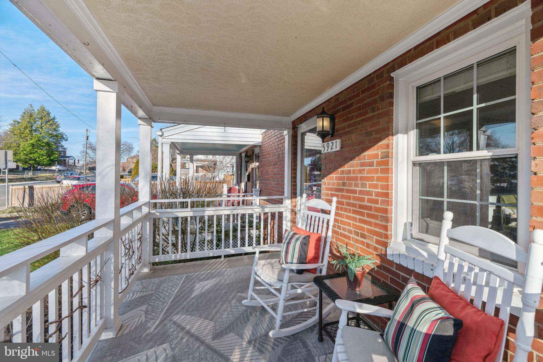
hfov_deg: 104.3
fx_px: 211
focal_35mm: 14
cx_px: 272
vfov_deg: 81.2
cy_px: 181
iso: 200
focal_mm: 14
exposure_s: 1/400
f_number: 8
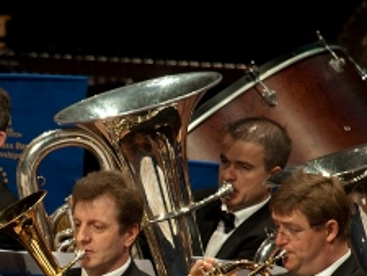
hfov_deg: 1.7
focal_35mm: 1173
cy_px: 283
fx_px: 12443
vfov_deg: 1.3
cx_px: -7
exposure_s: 1/125
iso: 1250
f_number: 5.6
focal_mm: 500
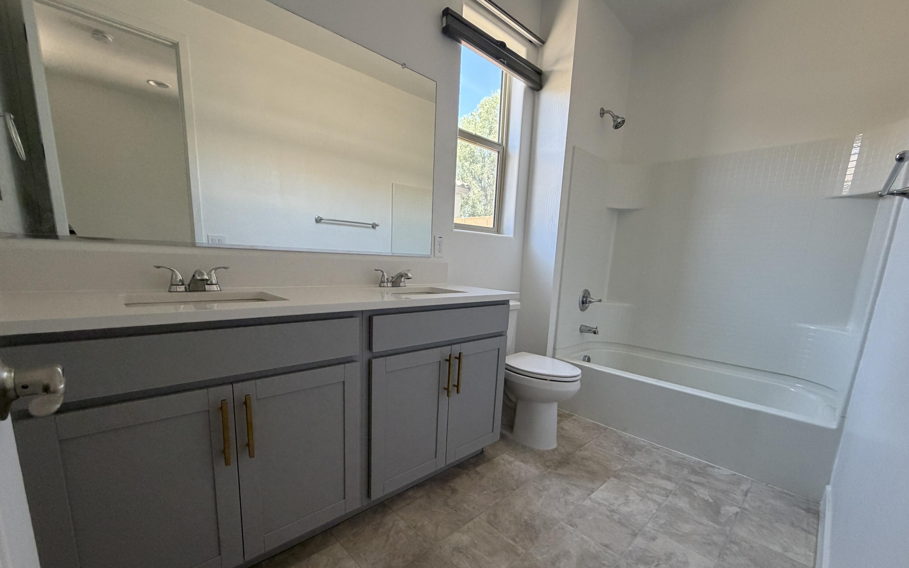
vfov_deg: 74.3
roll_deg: -1.7
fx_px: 372
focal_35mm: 15
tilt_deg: -11.5
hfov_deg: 101.5
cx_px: 452
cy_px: 329
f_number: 2.2
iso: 320
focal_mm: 2.22
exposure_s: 1/121
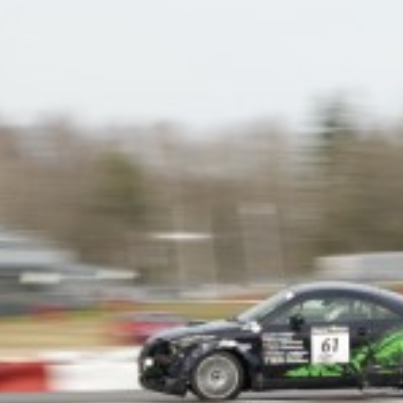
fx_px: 3714
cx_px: 325
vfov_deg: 6.2
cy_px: 356
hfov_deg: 6.2
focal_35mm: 282
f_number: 9
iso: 100
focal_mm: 99
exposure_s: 1/50
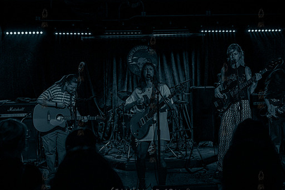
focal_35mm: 45
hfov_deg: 43.6
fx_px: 356
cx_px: 146
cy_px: 92
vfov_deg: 29.9
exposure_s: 1/250
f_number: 3.2
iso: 16000
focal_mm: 35
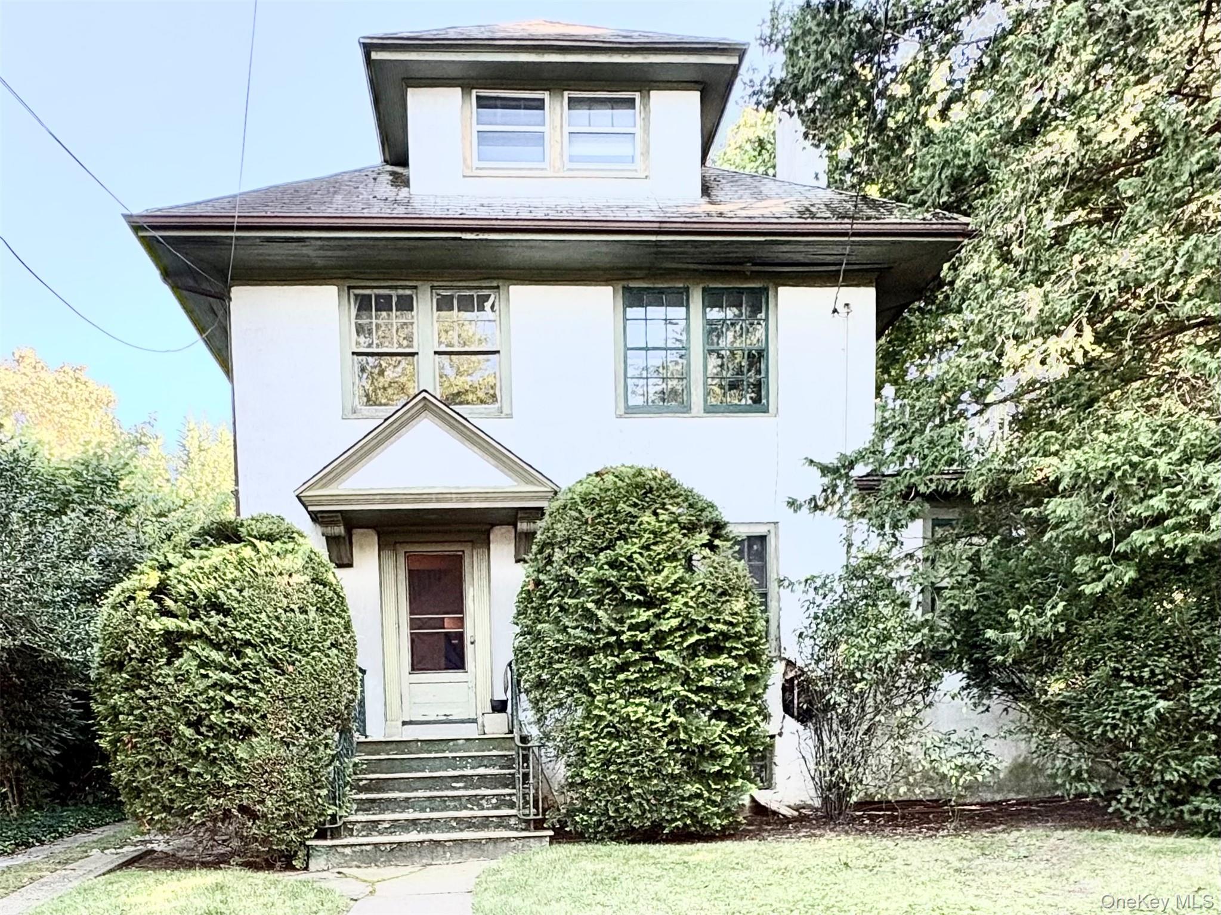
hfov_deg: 102.1
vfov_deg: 85.7
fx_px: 494
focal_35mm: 14
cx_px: 610
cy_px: 458
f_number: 2.2
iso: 125
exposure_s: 1/99
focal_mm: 2.22
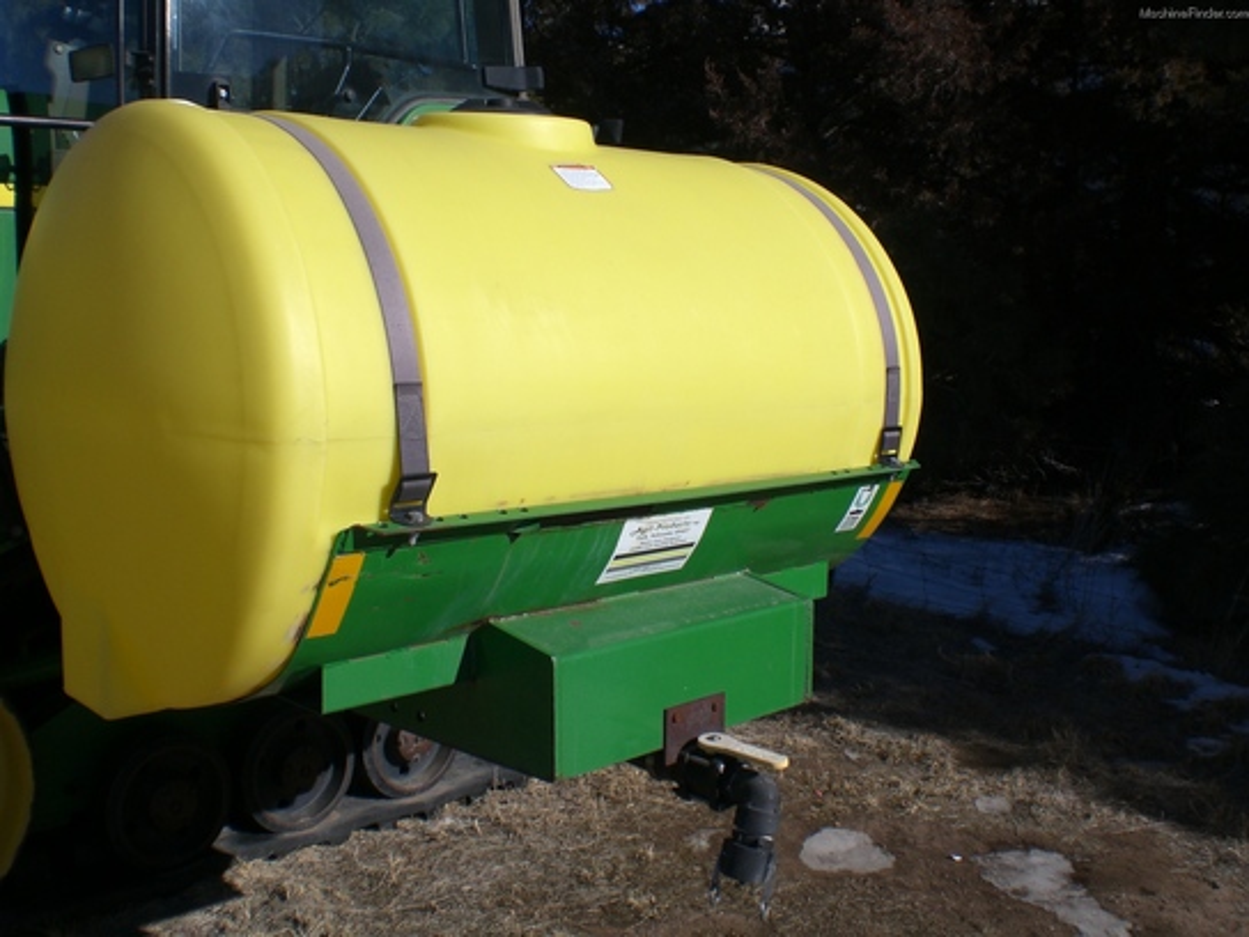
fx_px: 1371
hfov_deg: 49.0
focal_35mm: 38
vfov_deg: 37.7
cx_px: 624
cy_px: 468
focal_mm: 6.3
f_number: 4.4
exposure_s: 1/1000
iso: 50
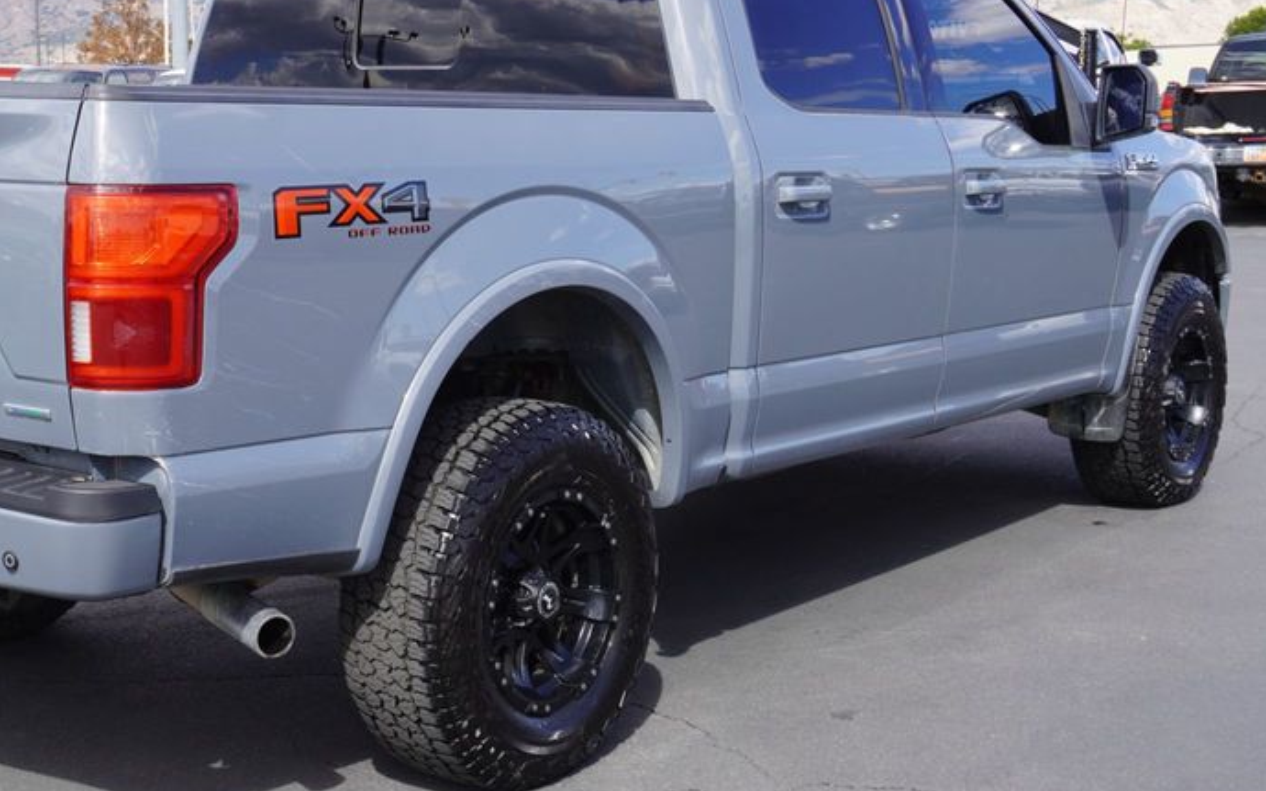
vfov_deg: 22.8
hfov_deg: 35.3
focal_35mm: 57
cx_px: 363
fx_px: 1958
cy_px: 376
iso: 100
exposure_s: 1/100
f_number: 8
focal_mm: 25
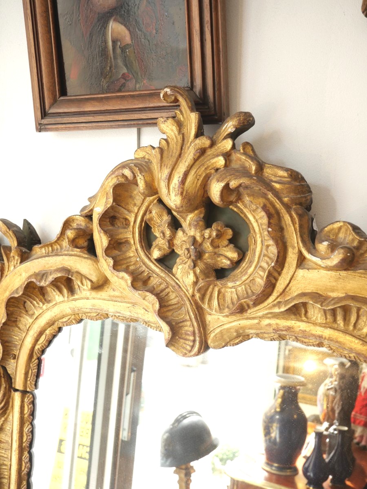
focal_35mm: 36
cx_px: 184
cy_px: 244
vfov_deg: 51.4
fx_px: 509
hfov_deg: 39.7
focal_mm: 18
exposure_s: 1/60
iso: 500
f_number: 4.5
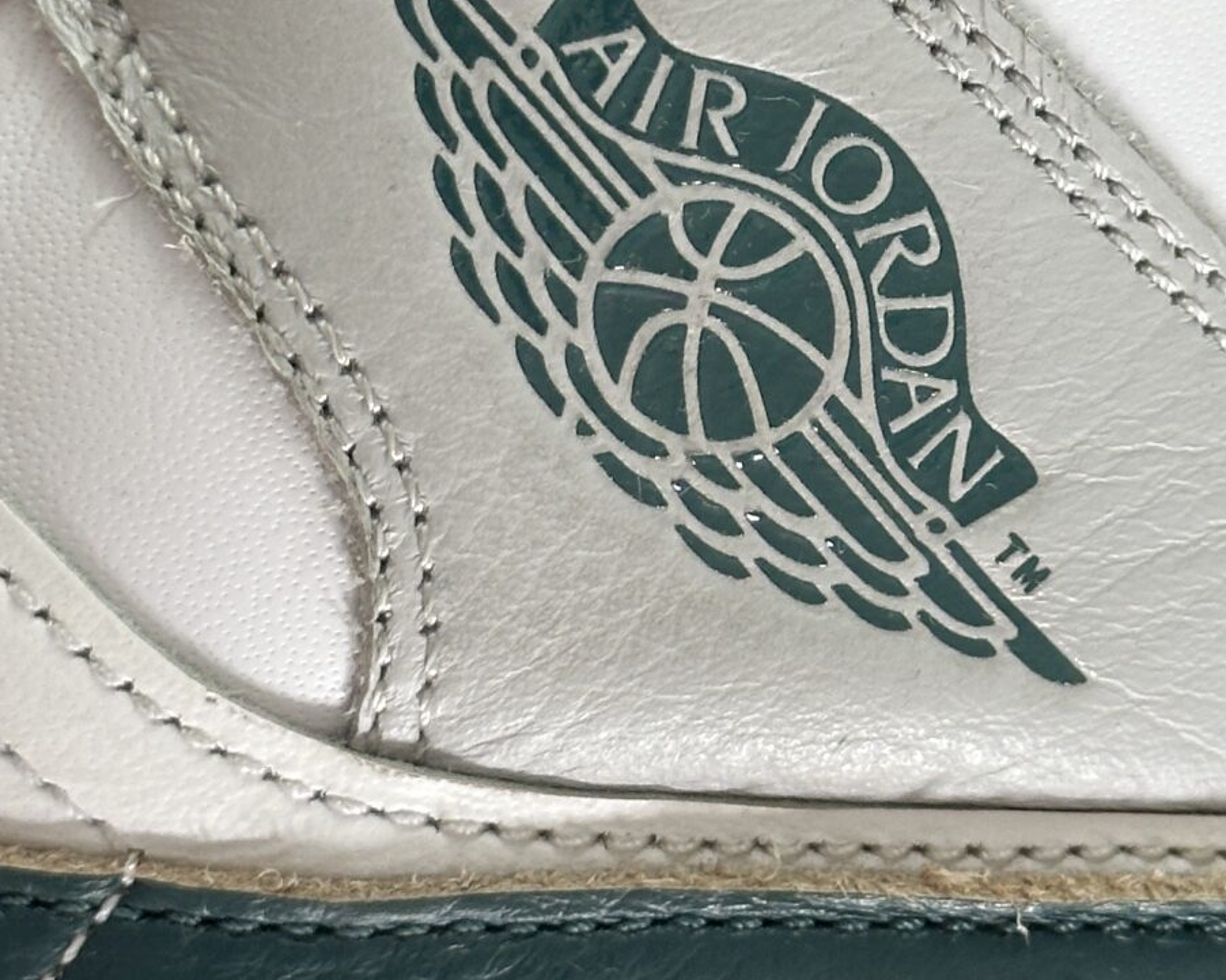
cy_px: 425
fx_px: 4824
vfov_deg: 11.6
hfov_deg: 14.5
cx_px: 663
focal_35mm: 133
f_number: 1.78
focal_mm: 6.86
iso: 100
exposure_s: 1/50
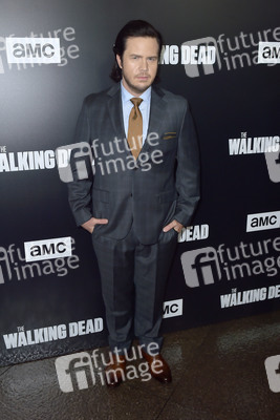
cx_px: 140
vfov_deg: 63.6
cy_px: 210
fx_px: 338
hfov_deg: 45.0
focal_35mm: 29
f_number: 5.6
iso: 400
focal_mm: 29
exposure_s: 1/200
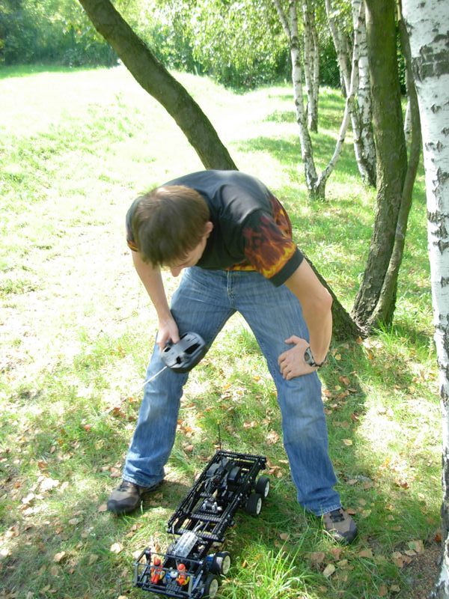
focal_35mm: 38
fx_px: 657
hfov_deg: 37.7
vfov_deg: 49.0
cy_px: 300
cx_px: 224
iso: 79
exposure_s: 1/80.6
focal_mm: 6.3
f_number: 2.9
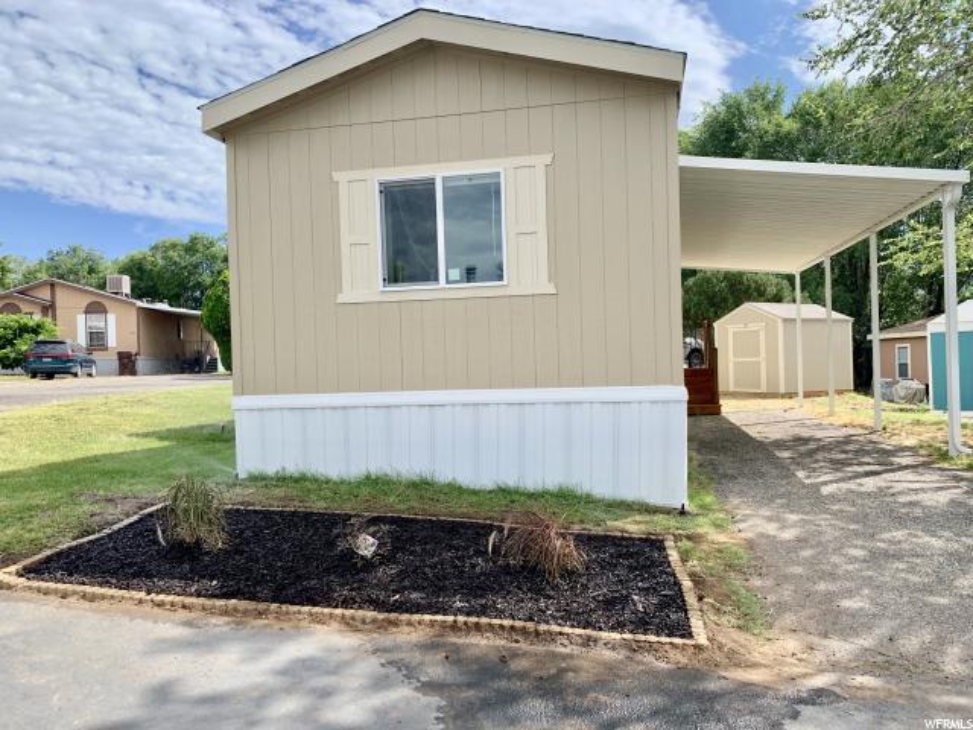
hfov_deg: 67.3
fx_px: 731
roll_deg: +1.1
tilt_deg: +0.4
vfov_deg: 53.1
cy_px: 365
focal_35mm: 26
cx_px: 486
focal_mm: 4.25
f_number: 1.8
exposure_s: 1/1916
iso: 25
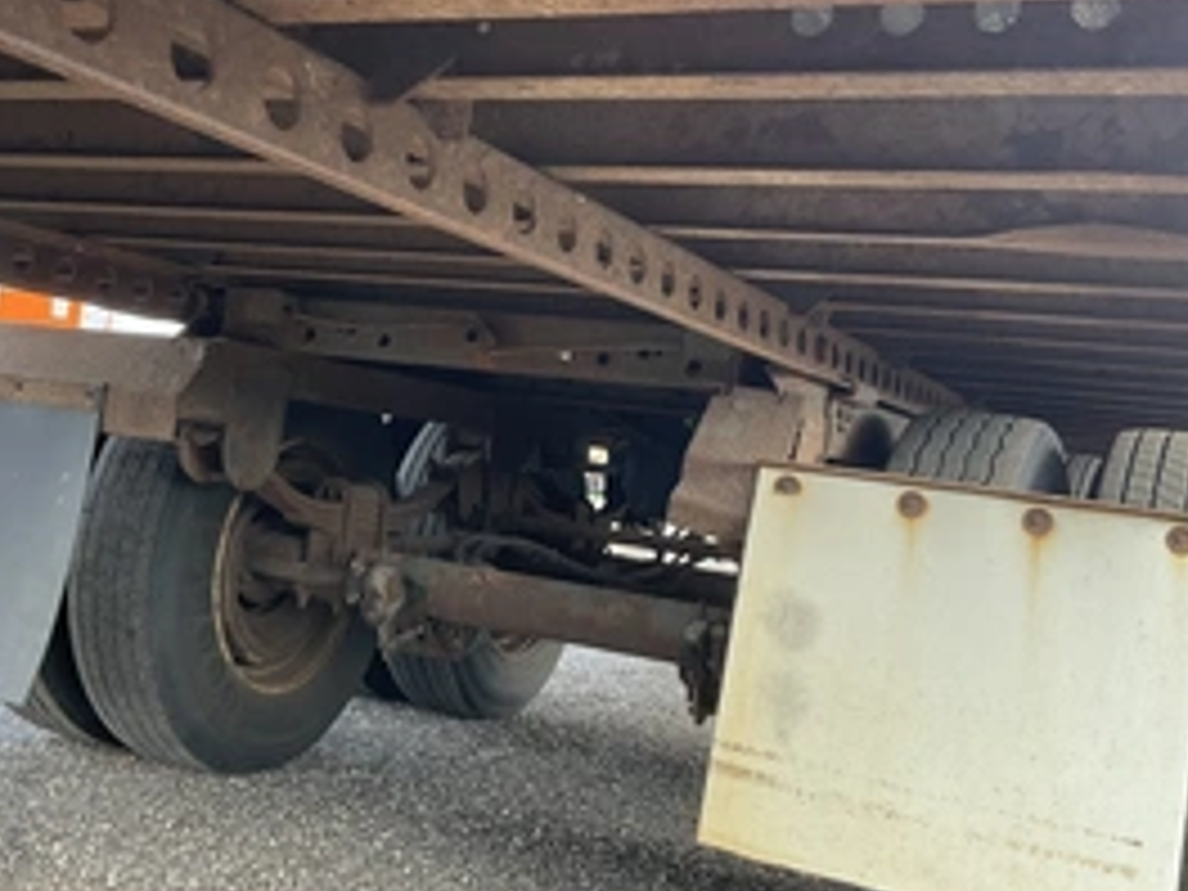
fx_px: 1510
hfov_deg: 42.8
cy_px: 410
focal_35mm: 44
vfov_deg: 32.9
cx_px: 500
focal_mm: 3
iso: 32
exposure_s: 1/122
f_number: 1.8
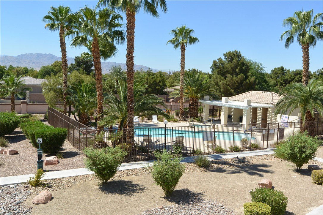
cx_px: 162
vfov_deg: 37.9
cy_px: 108
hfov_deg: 54.4
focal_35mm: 35
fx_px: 314
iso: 160
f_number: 5.6
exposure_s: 1/800
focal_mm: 13
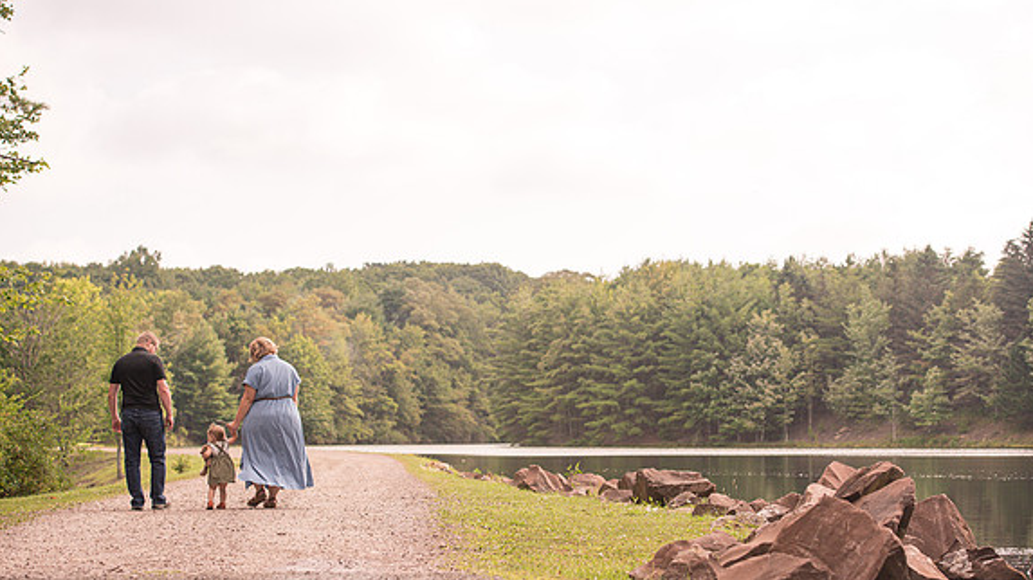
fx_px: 2109
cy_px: 325
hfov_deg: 27.5
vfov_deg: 15.7
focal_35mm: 77
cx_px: 532
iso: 400
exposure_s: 1/3200
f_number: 4
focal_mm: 70
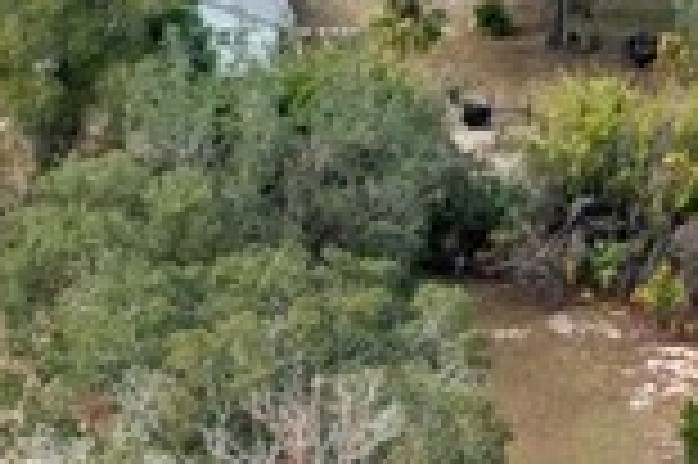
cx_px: -234
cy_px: 1133
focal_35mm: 196
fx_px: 3796
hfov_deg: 10.3
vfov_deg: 6.6
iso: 100
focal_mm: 10.26
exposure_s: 1/200
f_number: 4.5
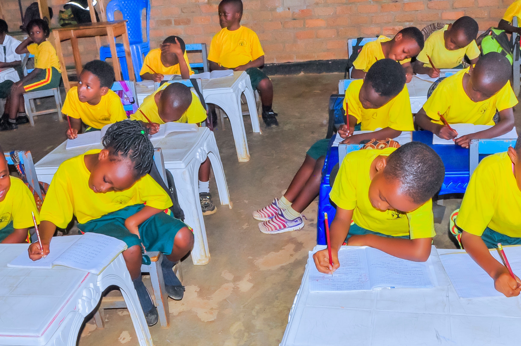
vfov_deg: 32.0
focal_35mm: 42
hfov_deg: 46.8
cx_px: 248
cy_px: 144
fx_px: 602
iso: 640
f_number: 13
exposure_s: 1/100
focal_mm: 21
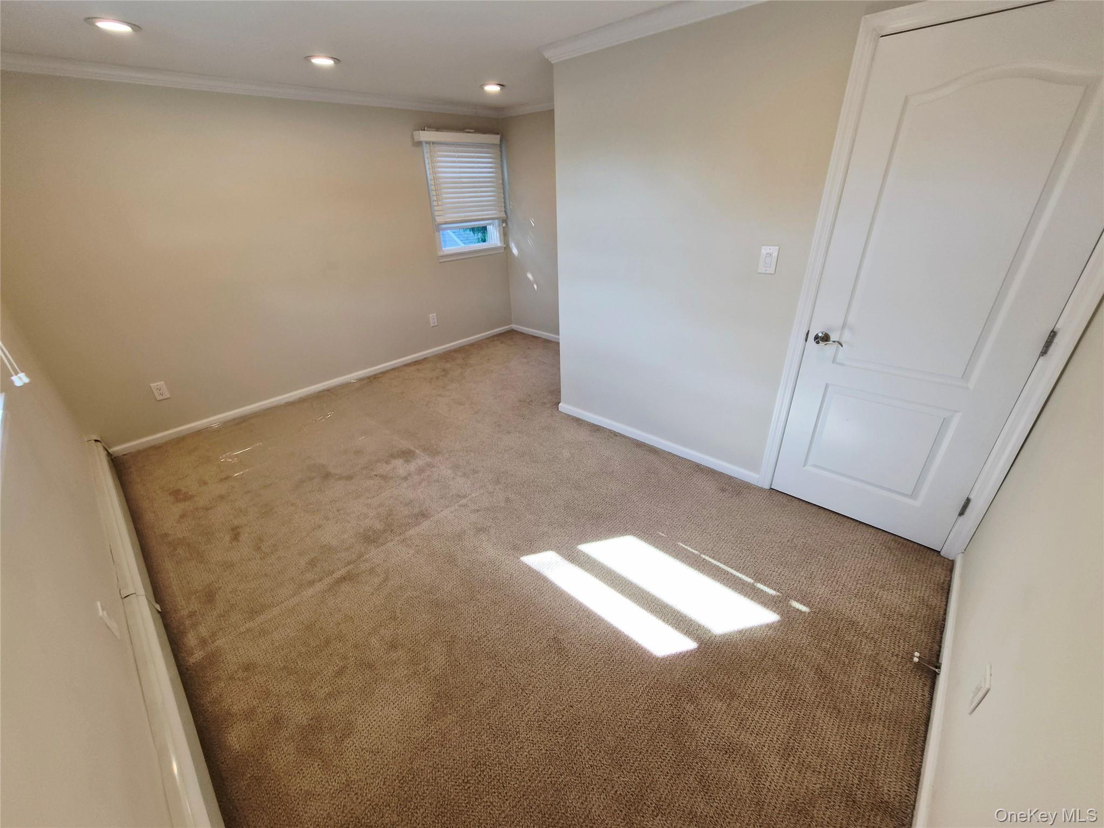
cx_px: 552
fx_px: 415
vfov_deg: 89.9
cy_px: 414
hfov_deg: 106.2
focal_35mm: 13
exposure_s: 1/60.2
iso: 32
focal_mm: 1.7
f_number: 2.2
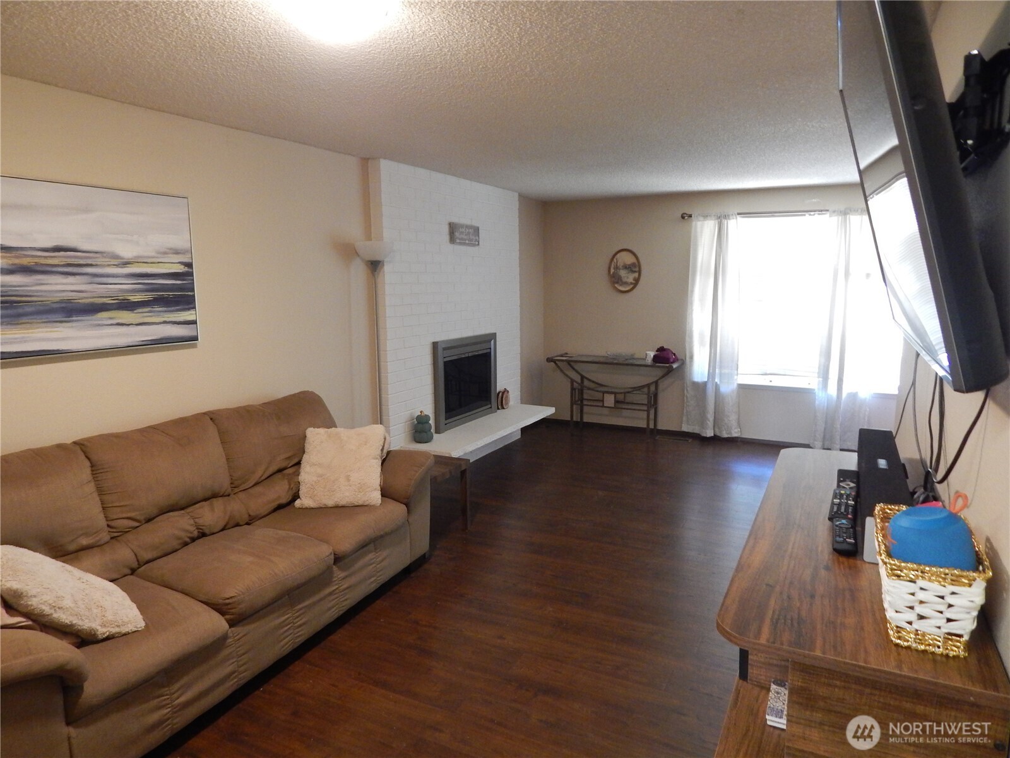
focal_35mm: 22
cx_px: 505
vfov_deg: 61.1
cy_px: 379
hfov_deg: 76.4
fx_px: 642
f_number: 3
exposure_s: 1/15
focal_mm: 4
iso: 400
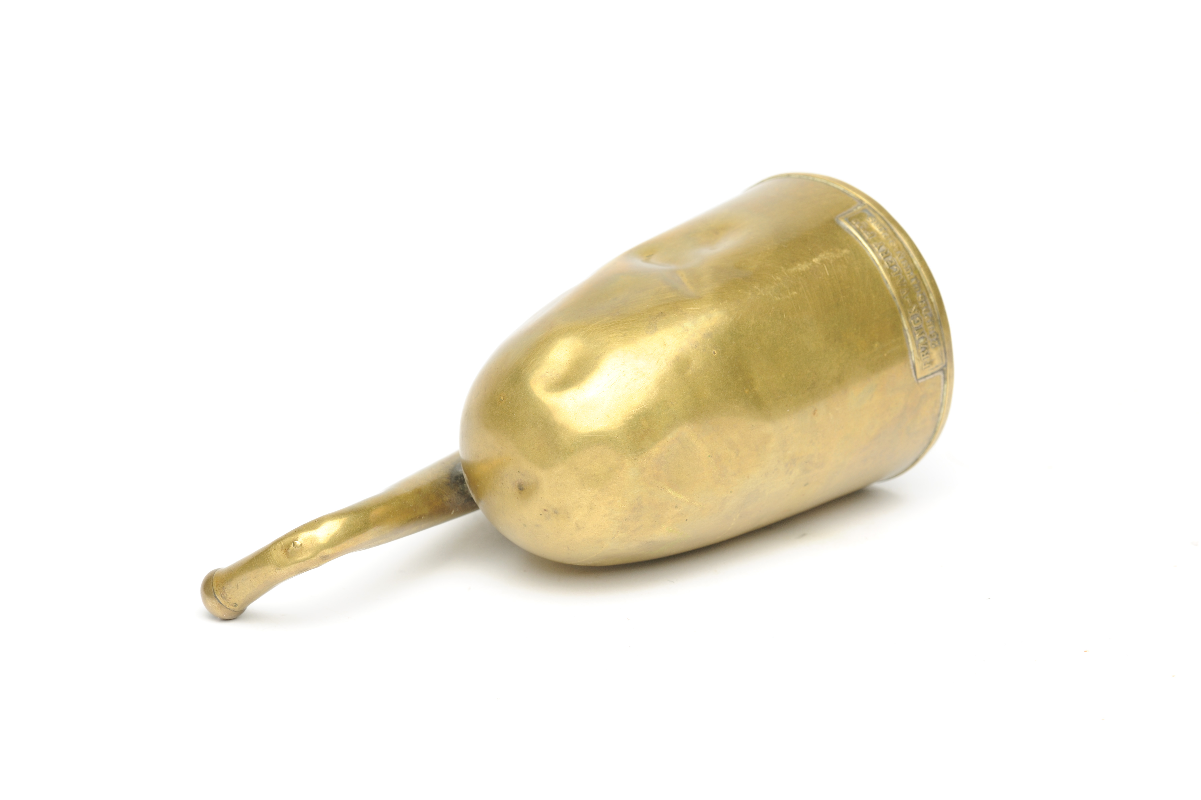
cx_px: 600
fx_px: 6672
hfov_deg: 10.3
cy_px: 400
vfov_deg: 6.9
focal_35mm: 200
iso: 100
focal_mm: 200
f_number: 13
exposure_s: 1/80
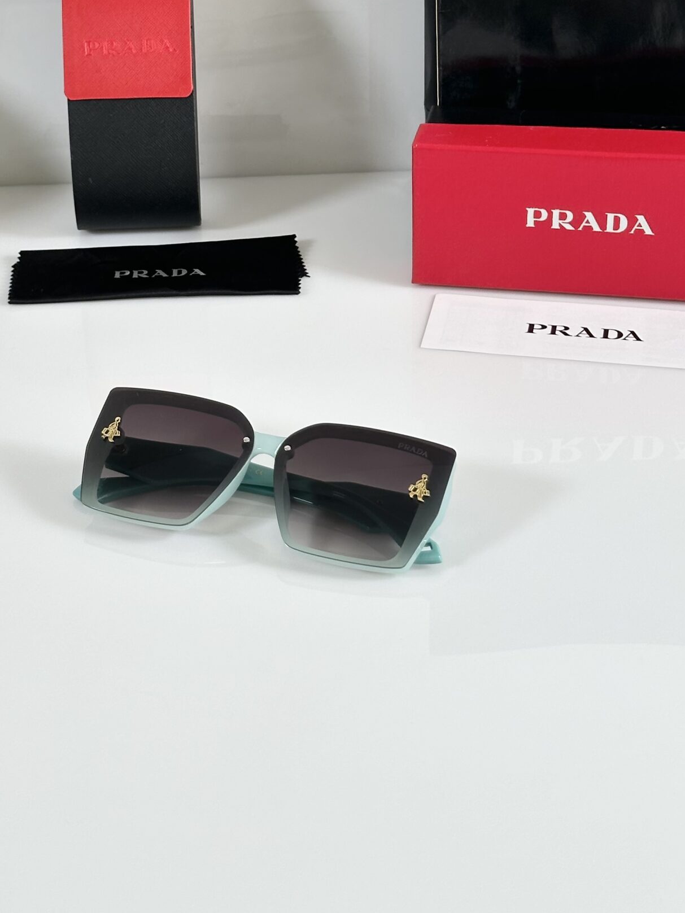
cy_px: 249
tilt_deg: -28.1
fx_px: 2005
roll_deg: +2.5
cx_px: 244
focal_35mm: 76
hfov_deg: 19.3
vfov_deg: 25.4
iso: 80
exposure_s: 1/165
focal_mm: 6.86
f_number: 1.78
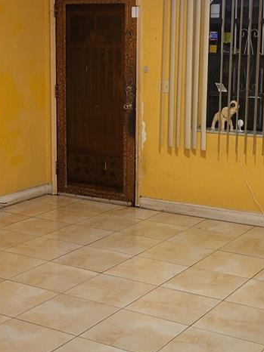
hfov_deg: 21.9
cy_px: 162
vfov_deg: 29.0
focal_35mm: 67
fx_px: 682
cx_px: 128
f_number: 1.8
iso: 250
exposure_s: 1/40
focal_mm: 5.4
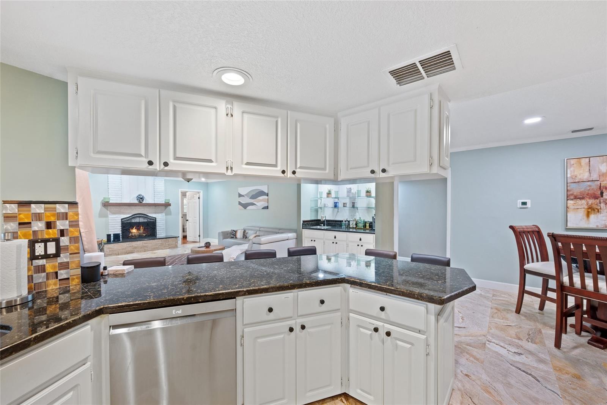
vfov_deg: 81.2
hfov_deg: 104.2
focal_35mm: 14
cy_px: 202
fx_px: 236
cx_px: 304
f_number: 6.3
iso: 250
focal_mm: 14
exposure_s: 1/1.67
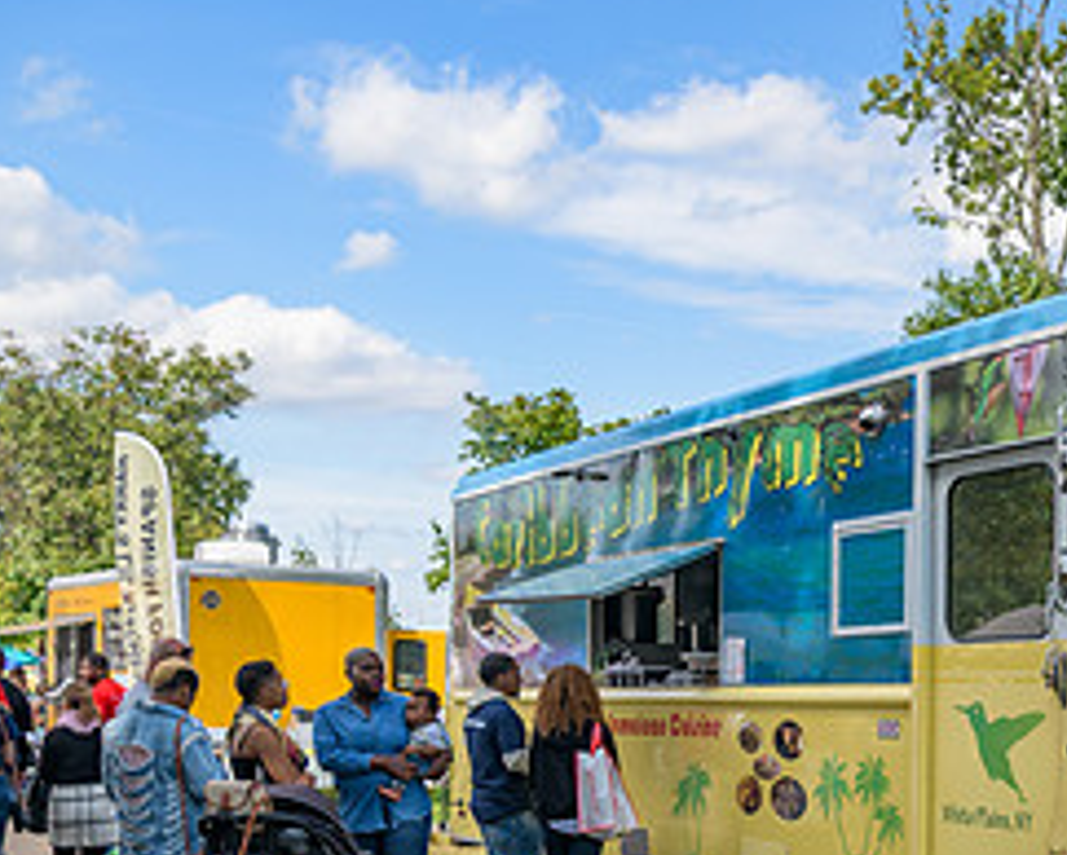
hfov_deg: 33.0
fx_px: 1707
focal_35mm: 54
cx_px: 948
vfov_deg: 27.2
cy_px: 751
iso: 125
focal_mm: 24
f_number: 4
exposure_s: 1/250
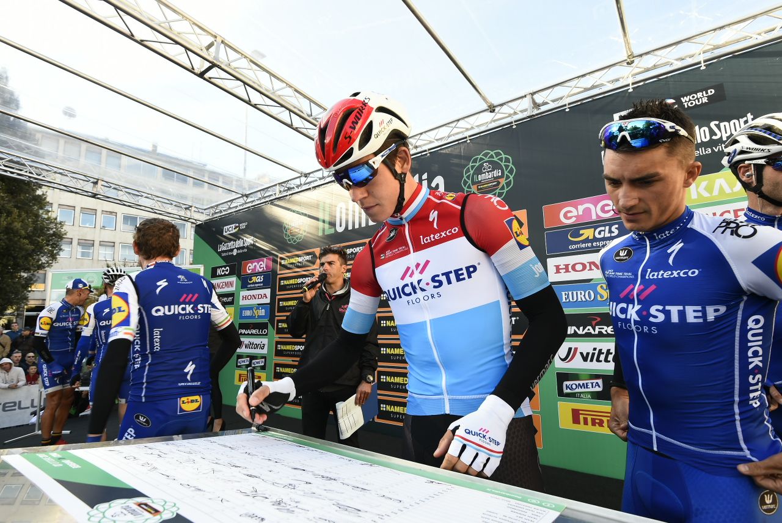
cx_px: 391
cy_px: 262
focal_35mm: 18
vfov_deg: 67.5
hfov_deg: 89.9
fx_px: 391
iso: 320
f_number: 8
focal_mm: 18
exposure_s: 1/125
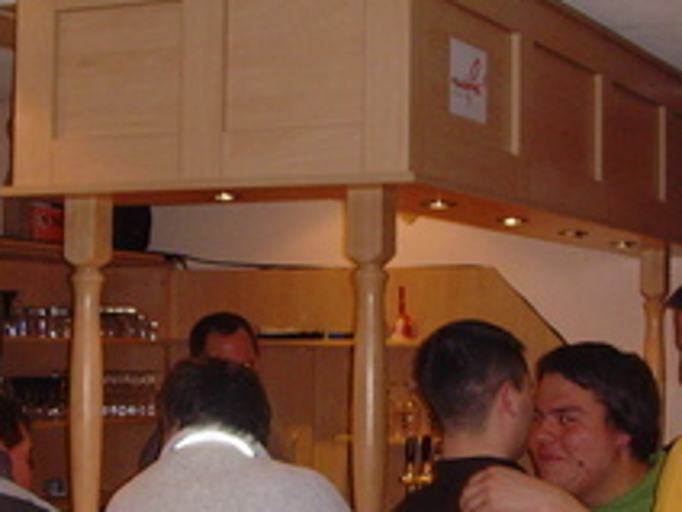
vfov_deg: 16.0
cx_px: 386
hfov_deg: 21.3
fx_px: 1813
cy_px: 375
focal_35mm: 92
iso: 200
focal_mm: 6.6
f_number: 3.5
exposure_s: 1/45
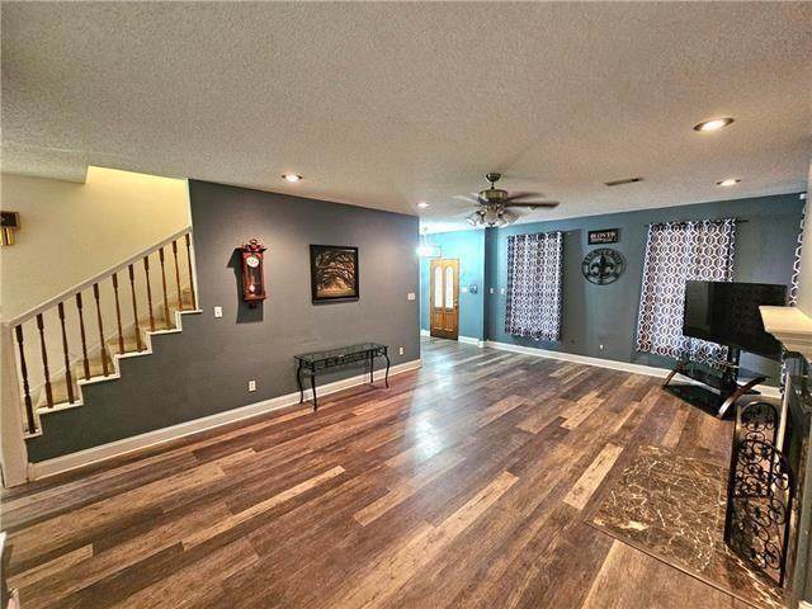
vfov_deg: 89.9
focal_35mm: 13
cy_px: 304
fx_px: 305
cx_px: 406
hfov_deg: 106.2
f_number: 2.2
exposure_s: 1/30
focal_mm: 2.2
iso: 640
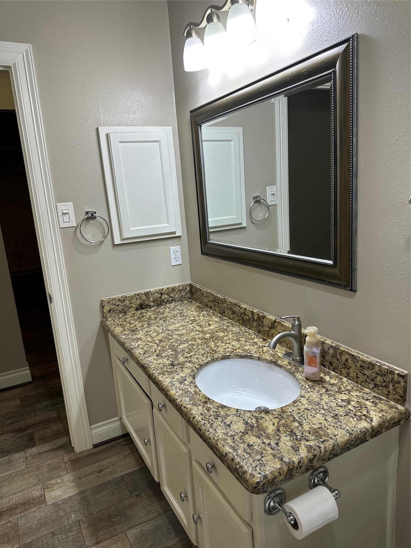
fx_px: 380
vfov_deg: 71.6
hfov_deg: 56.8
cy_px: 274
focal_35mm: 24
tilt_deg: -11.1
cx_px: 206
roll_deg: +3.8
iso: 100
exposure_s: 1/120
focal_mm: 6.86
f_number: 1.78
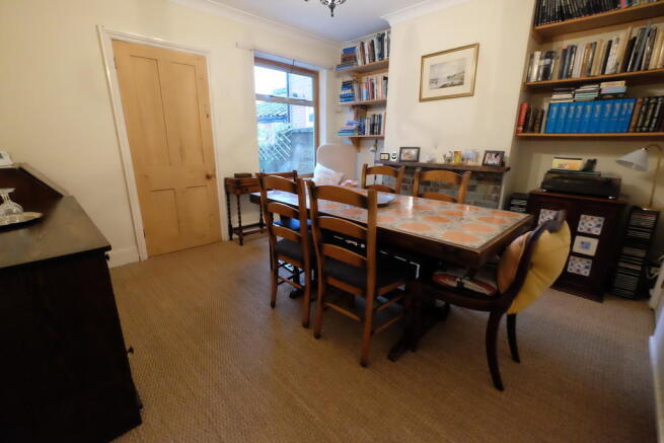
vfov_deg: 77.4
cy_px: 222
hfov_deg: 100.4
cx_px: 332
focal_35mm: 15
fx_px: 277
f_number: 4
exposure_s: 1/140
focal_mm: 10
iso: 6400
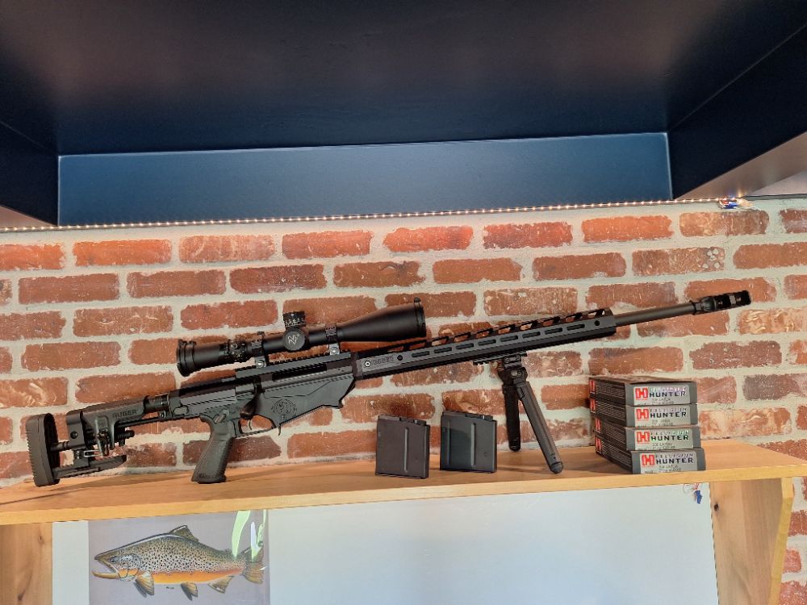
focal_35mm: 23
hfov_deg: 73.9
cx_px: 404
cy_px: 302
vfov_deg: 58.9
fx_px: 536
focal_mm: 5.54
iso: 200
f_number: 1.8
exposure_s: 1/40
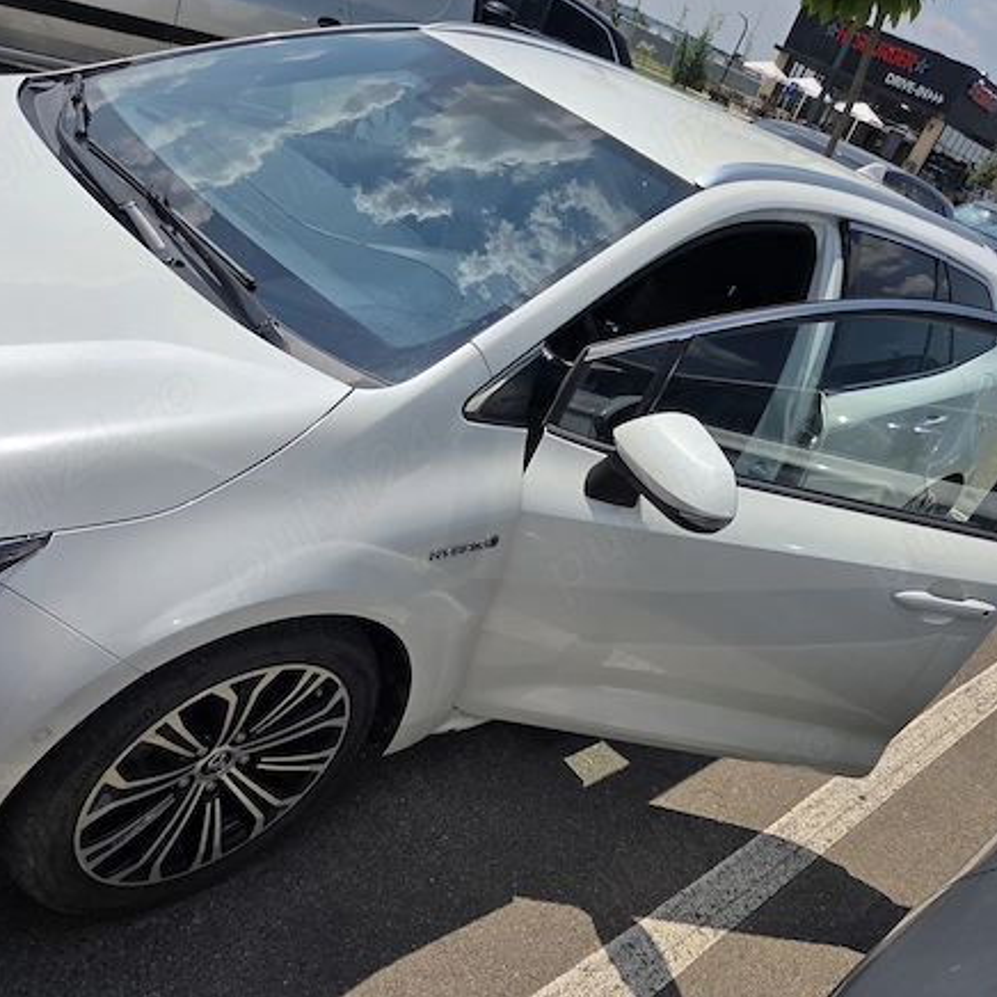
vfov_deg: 57.3
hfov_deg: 57.3
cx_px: 531
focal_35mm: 28
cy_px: 508
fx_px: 912
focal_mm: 5.4
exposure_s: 1/7891
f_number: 1.8
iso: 64
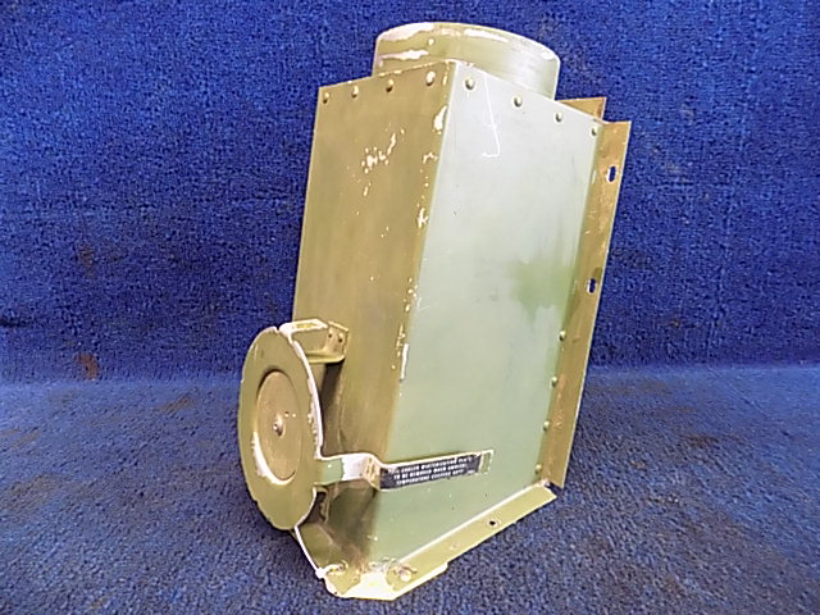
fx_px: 545
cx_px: 410
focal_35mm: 23
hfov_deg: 73.9
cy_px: 308
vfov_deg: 58.9
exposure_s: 1/20
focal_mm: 4
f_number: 3.1
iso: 400
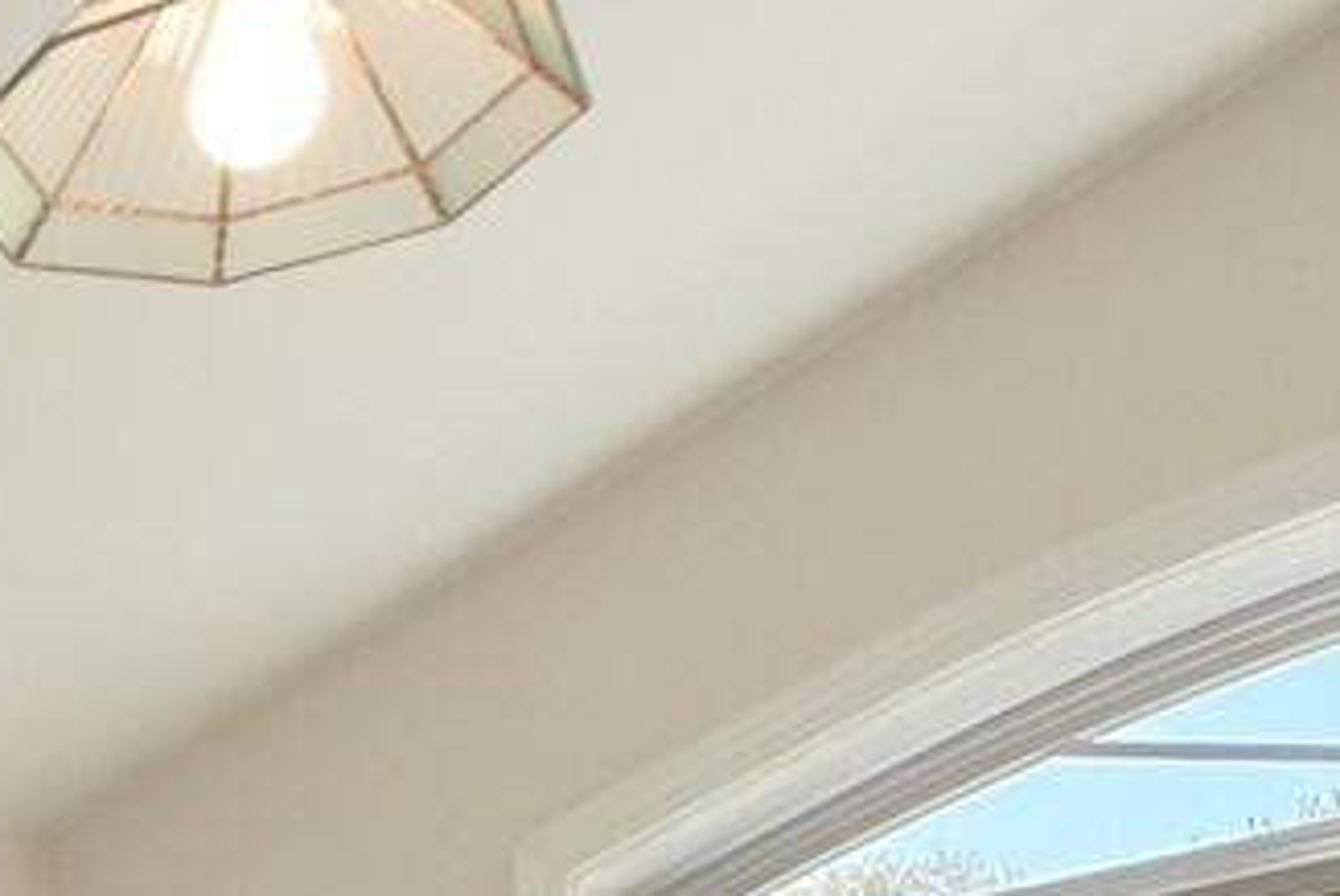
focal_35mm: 78
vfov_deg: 14.6
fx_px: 2906
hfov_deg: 21.5
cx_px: -713
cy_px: 1761
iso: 640
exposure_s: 1/60
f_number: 13
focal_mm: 10
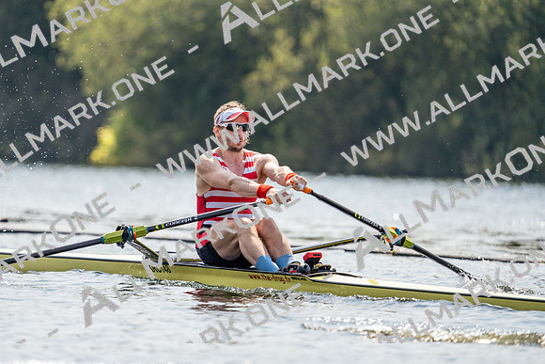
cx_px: 272
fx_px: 7071
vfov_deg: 2.9
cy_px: 182
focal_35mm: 467
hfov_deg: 4.4
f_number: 6.3
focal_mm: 467
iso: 250
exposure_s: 1/1600
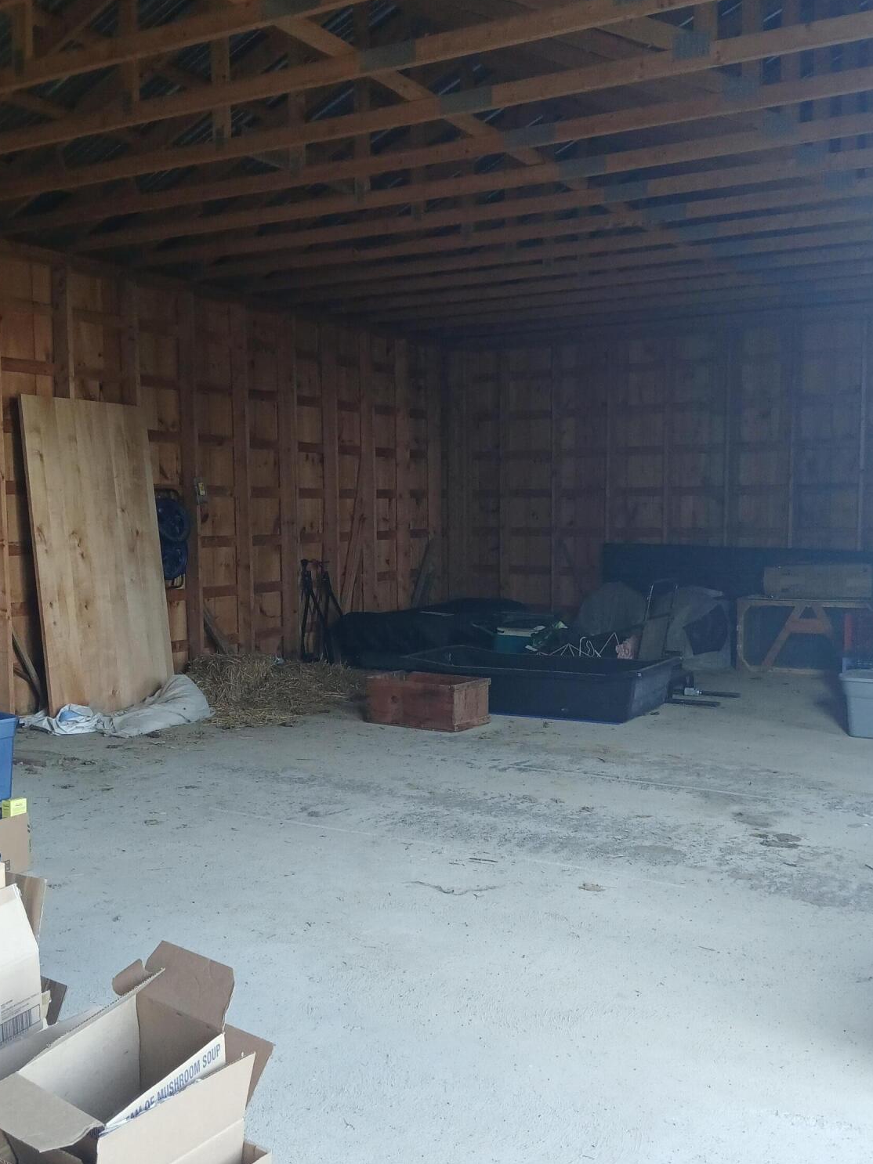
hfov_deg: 40.7
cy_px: 621
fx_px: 1177
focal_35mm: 35
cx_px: 465
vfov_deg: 52.6
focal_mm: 3.98
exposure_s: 1/50
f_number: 1.8
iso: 200
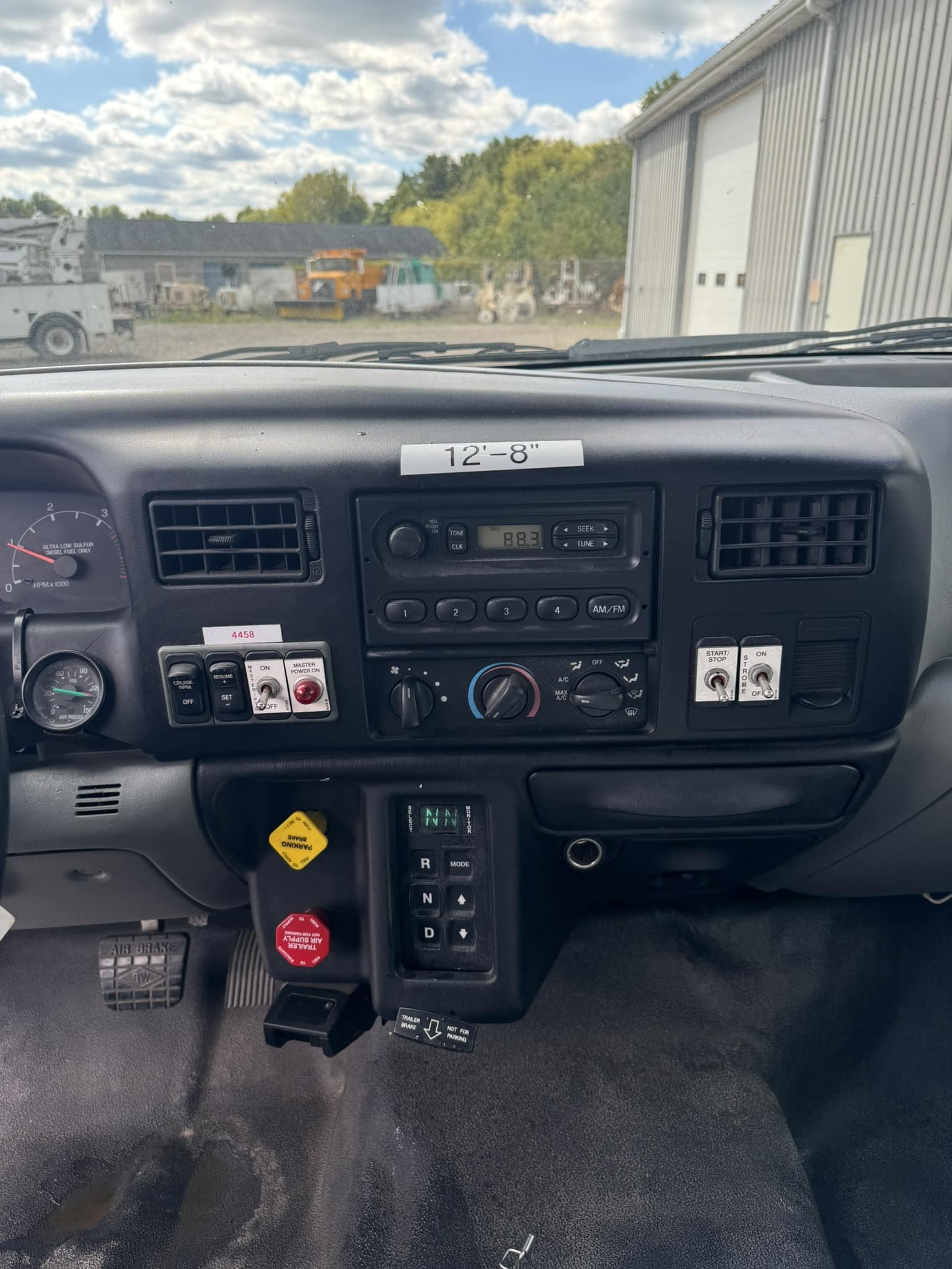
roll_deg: -0.6
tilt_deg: -22.2
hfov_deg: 56.8
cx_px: 476
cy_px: 634
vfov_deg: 71.6
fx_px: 880
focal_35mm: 24
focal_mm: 6.76
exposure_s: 1/539
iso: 80
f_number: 1.78
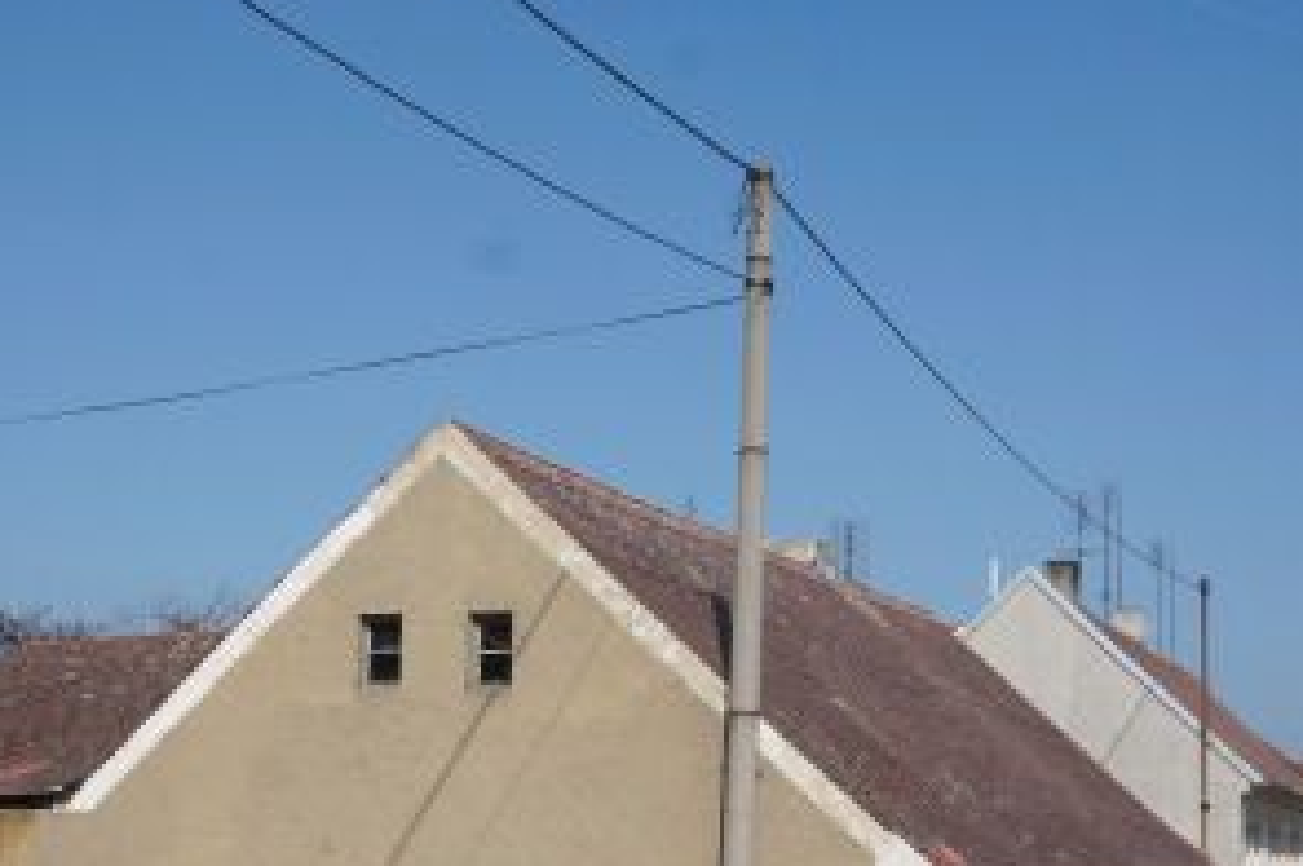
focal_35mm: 62
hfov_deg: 32.4
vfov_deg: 21.5
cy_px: 711
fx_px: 2242
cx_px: 568
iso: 200
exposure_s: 1/320
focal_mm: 18
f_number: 14
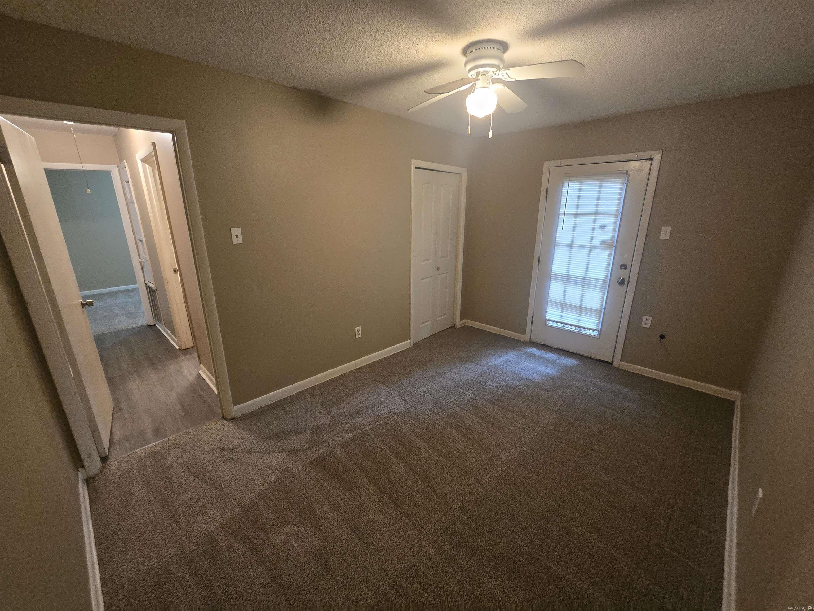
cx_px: 407
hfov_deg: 106.2
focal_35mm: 13
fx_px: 306
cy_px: 306
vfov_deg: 89.9
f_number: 2.2
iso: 1000
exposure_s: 1/60
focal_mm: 2.2
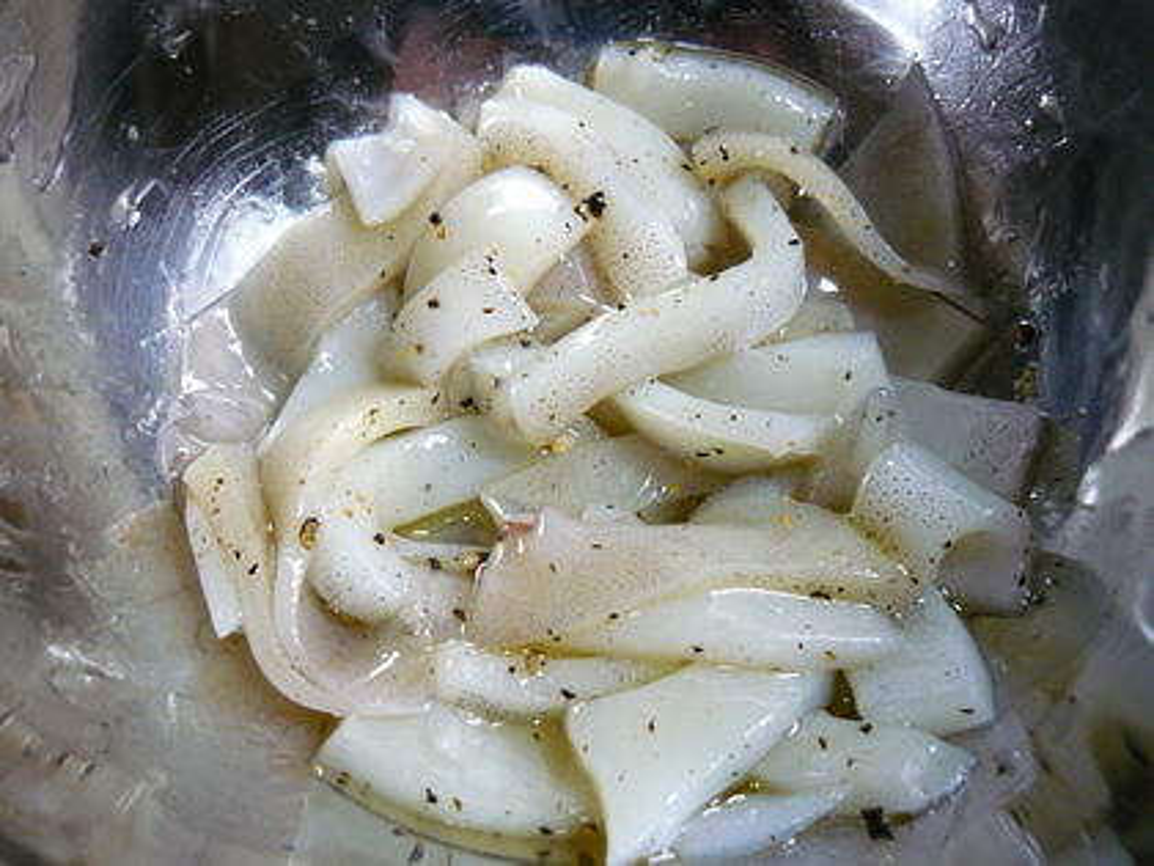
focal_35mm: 33
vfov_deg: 42.9
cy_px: 433
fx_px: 1100
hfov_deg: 55.4
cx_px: 577
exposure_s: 1/30
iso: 320
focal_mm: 5.5
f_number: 2.8
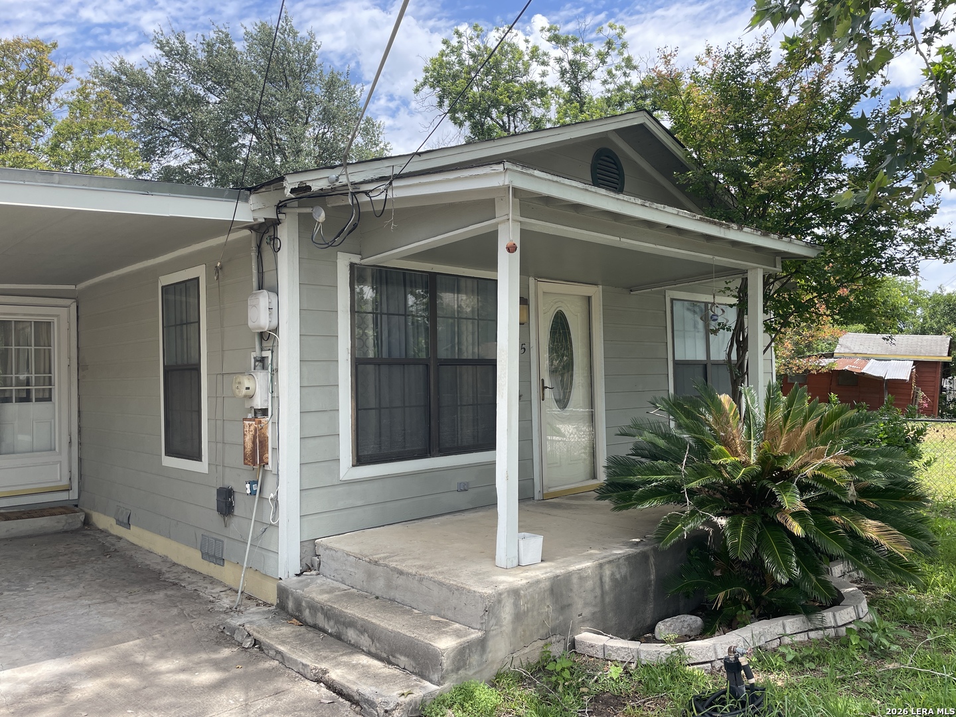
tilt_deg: +1.4
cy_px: 358
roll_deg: +2.0
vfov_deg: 53.1
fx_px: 718
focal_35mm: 26
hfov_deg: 67.3
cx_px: 478
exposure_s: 1/1082
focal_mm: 4.2
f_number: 1.6
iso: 32
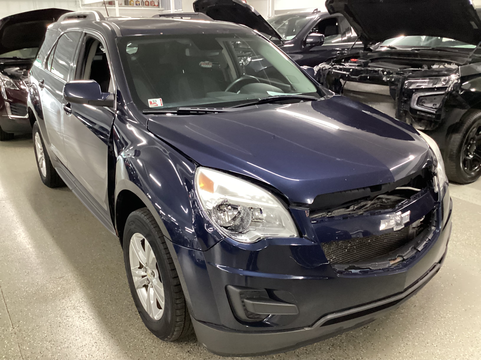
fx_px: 431
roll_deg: +0.2
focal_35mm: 31
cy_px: 180
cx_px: 240
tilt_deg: -20.8
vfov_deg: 45.4
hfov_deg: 58.4
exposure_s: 1/30
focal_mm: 3.3
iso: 400
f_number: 2.4
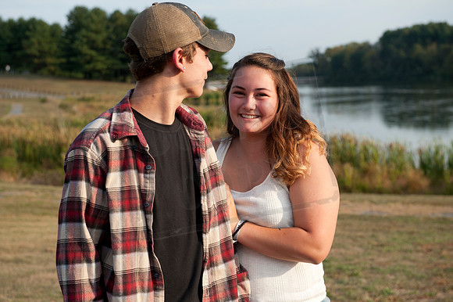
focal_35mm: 70
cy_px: 151
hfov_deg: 28.9
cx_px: 226
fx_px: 880
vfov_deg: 19.4
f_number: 6.3
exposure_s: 1/640
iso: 250
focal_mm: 70
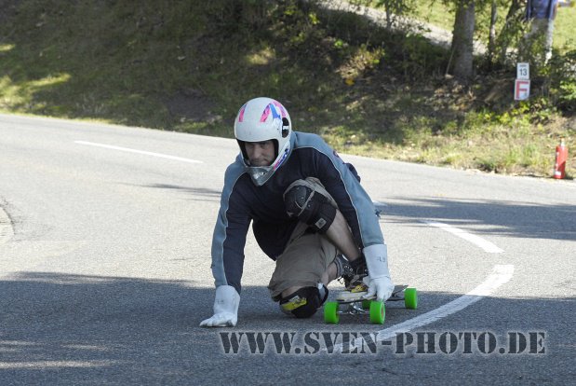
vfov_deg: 8.3
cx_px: 288
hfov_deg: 12.4
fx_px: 2642
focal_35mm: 165
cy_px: 193
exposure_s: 1/320
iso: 200
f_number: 8
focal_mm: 110
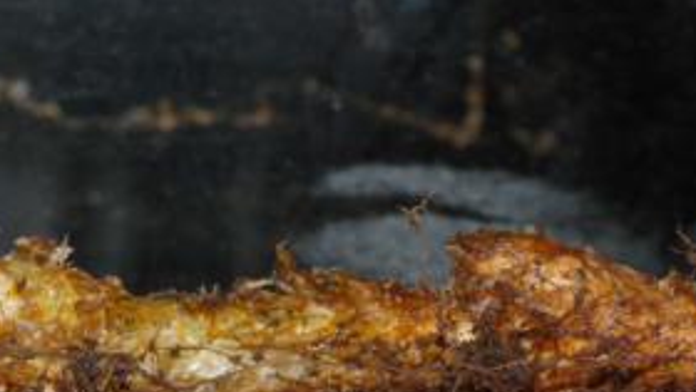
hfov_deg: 9.1
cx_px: 167
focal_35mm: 236
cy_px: 352
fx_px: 4359
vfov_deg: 5.2
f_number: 22
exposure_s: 1/60
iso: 200
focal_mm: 70
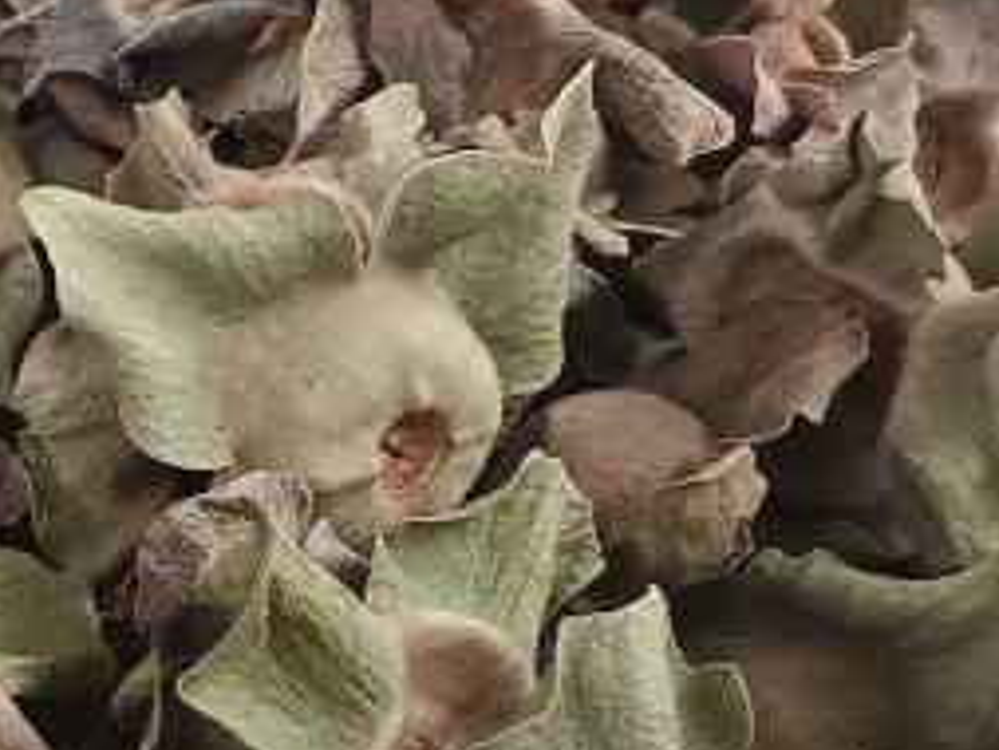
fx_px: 2281
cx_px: -387
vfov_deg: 17.4
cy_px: 1011
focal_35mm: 79
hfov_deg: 21.7
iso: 943
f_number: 2
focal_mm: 2.32
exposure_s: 1/50
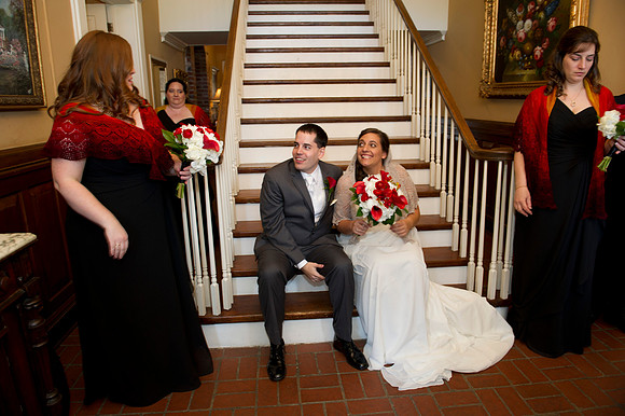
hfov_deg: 73.8
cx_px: 312
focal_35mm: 24
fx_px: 416
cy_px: 208
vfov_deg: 53.1
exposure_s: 1/60
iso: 800
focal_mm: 24
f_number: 4
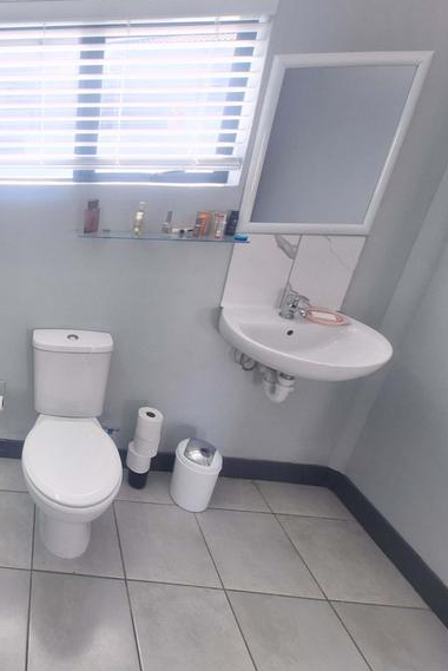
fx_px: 354
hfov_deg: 53.3
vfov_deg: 86.8
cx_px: 17
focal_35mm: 19
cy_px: 320
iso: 64
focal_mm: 1.74
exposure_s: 1/120
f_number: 2.2
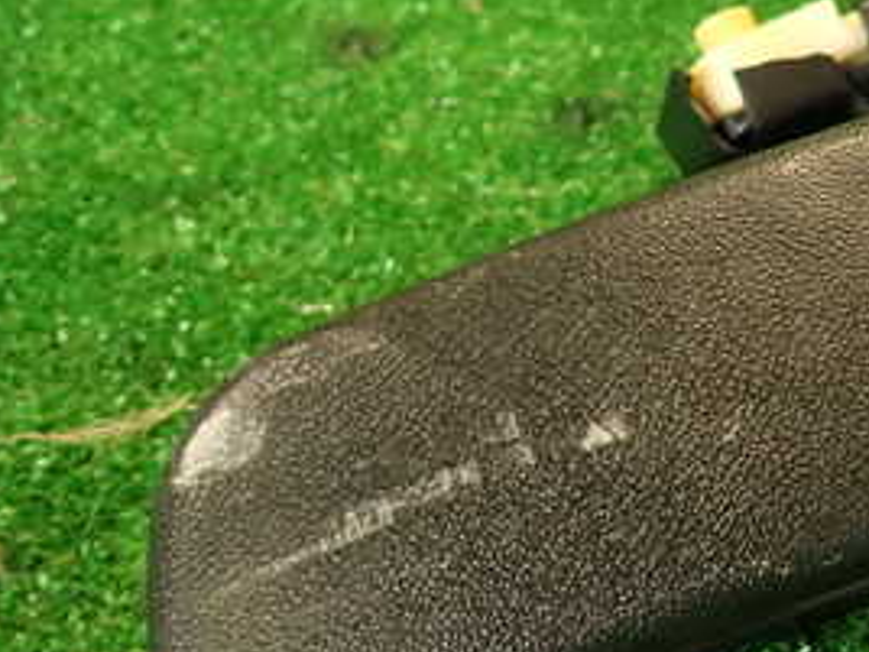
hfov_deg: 30.9
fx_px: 1406
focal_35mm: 56
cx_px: 937
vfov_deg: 26.1
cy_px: 308
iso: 320
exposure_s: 1/30
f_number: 2
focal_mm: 4.5
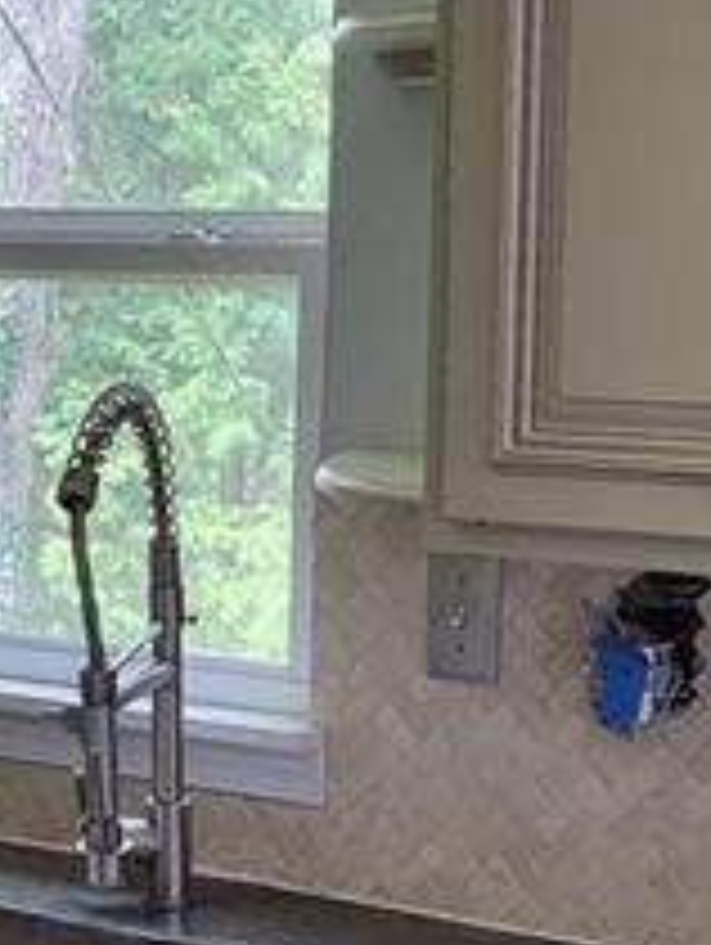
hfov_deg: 15.5
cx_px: 212
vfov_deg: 20.6
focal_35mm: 95
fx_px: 2596
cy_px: 598
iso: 200
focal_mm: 5.4
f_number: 1.8
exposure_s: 1/60
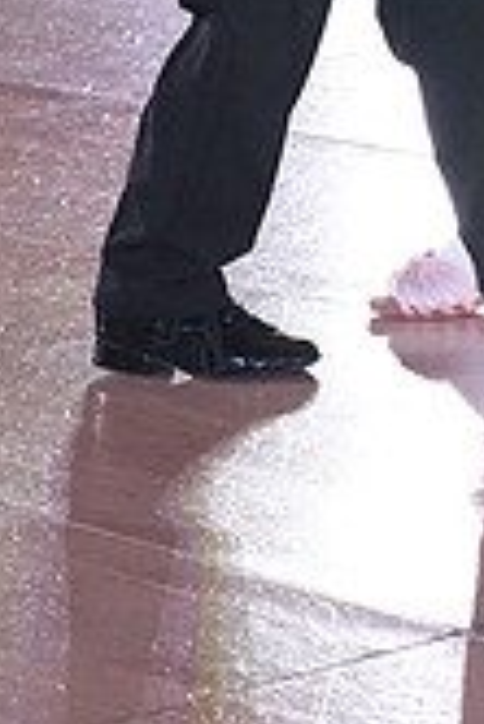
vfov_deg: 7.1
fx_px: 5695
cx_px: 608
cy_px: -441
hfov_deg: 4.8
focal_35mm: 283
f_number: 7.1
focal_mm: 81
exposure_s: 1/400
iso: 8000
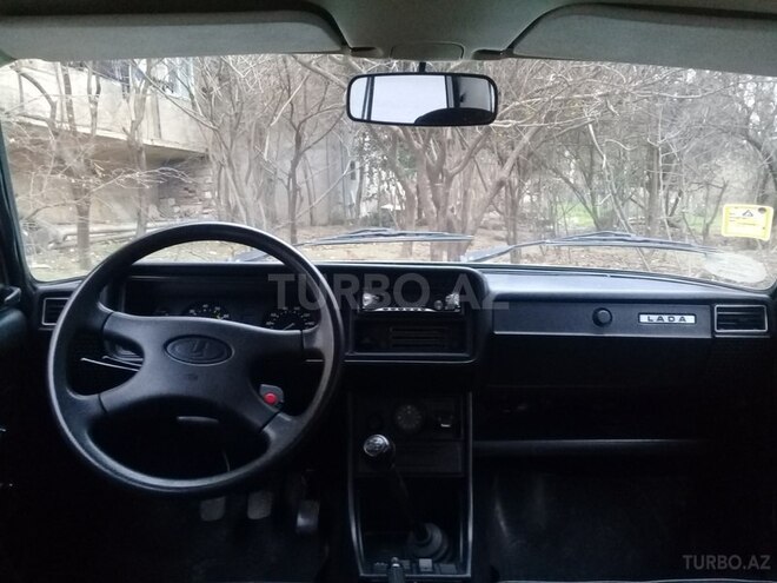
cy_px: 292
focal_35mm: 31
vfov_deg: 45.4
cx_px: 388
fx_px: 696
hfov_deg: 58.4
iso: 320
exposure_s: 1/17
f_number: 2.2
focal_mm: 3.3
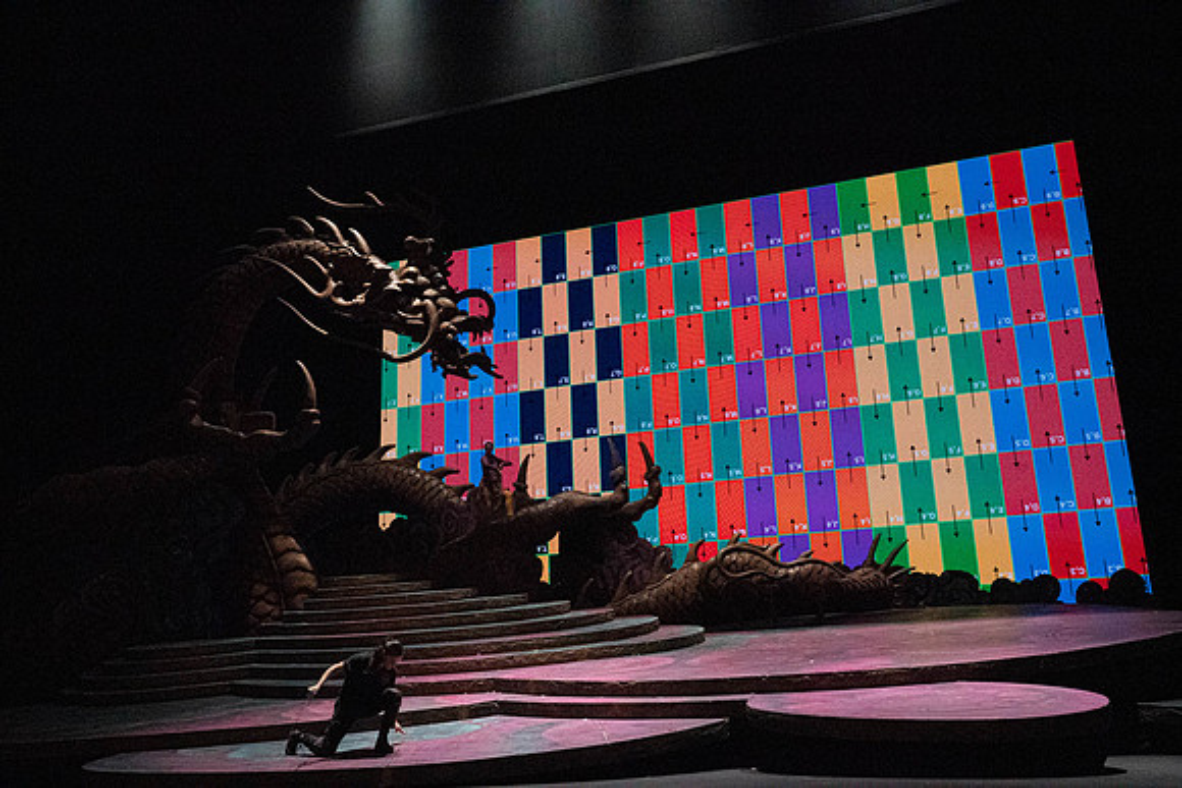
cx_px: 591
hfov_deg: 57.2
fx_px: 1084
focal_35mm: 33
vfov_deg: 40.0
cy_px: 394
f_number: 9
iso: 25600
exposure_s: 1/400
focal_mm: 33
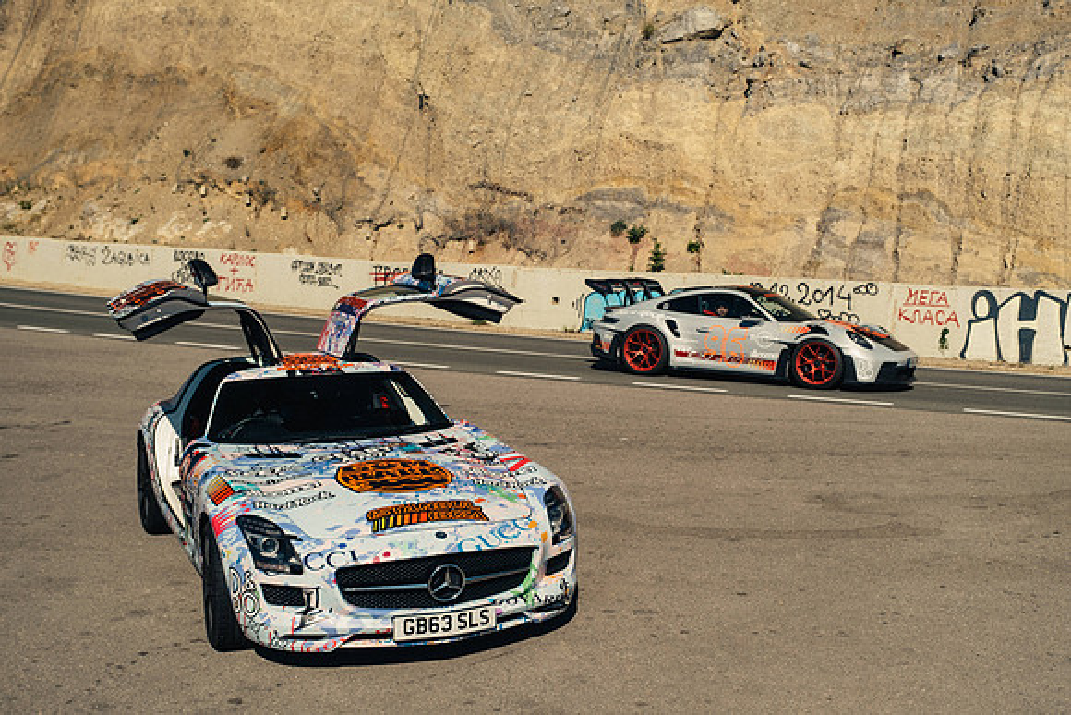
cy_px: 358
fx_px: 1309
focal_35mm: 44
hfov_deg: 44.5
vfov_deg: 30.5
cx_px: 536
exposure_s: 1/2000
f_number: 3.2
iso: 200
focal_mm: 29.2
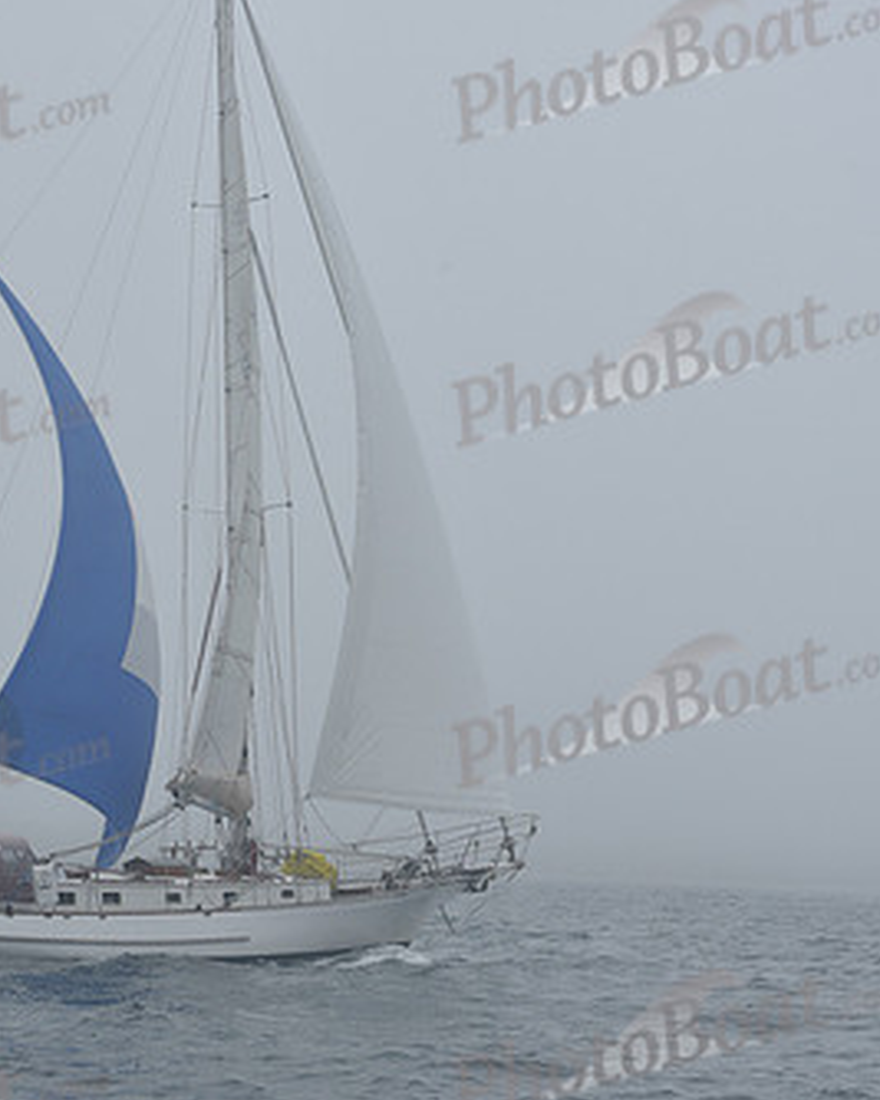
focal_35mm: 114
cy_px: 580
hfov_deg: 13.5
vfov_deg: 16.9
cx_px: 282
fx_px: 3713
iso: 250
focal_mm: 70
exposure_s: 1/800
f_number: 11
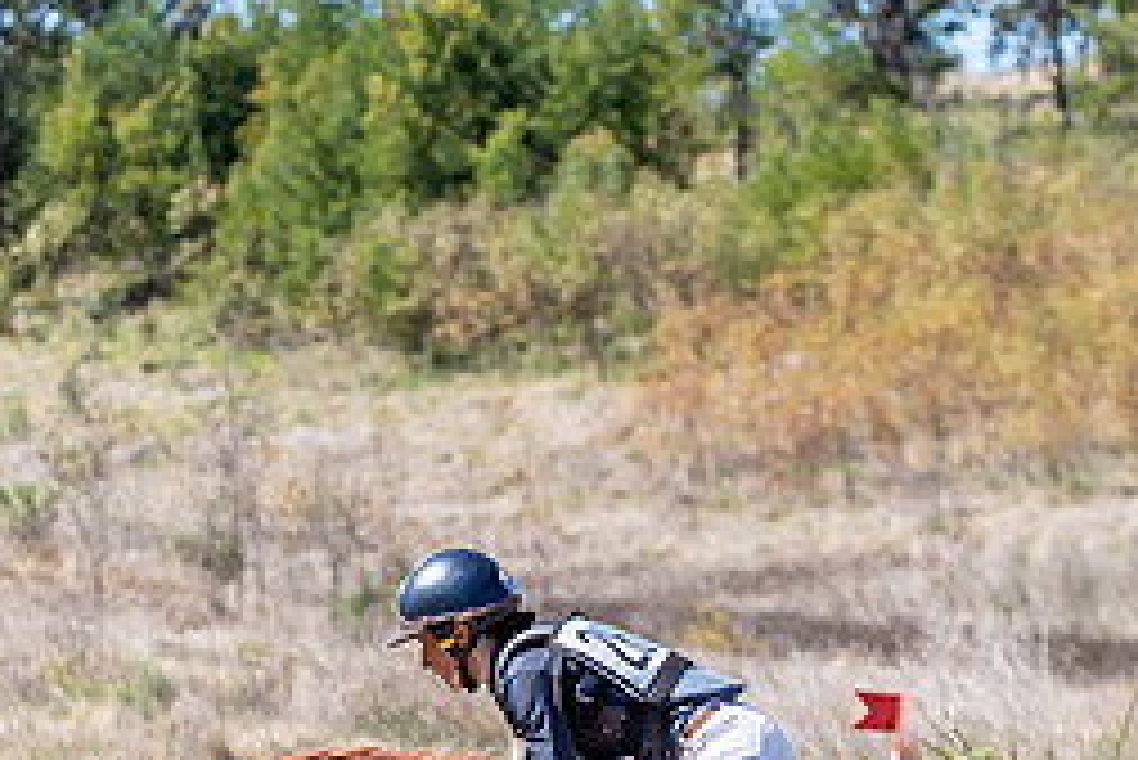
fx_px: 9109
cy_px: 632
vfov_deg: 4.8
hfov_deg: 7.1
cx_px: 332
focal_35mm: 288
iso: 125
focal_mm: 85
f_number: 3.2
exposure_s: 1/2000
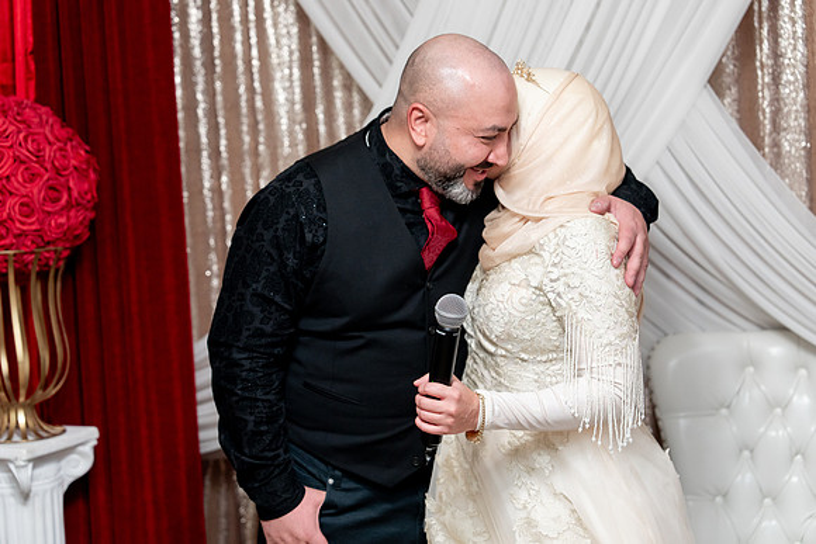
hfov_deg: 33.4
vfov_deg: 22.6
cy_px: 272
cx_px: 408
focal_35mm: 60
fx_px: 1360
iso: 1600
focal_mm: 60
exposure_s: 1/160
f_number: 2.8
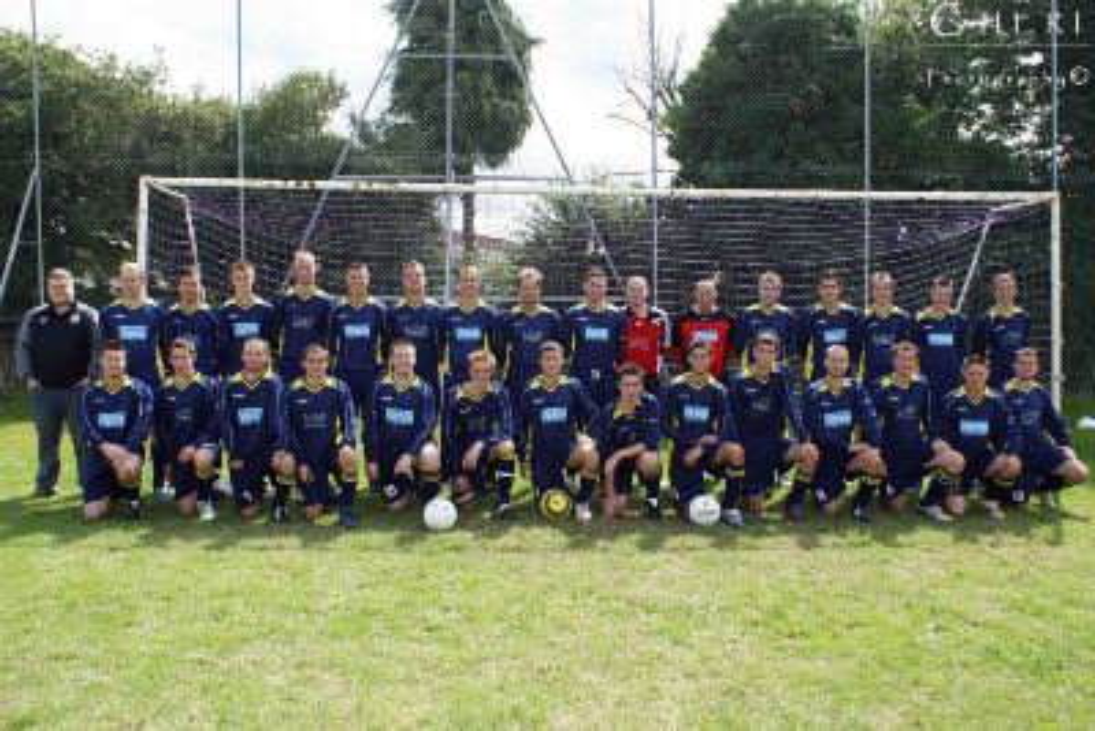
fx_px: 913
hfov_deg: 61.9
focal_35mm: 30
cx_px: 548
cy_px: 366
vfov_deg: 43.6
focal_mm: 20
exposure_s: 1/640
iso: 200
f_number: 4.5
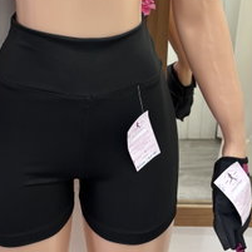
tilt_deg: -13.7
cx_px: 79
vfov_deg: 26.5
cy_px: -6
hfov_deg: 27.9
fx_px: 502
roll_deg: -1.9
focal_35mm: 61
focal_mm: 5.96
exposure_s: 1/100
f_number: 1.6
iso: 125
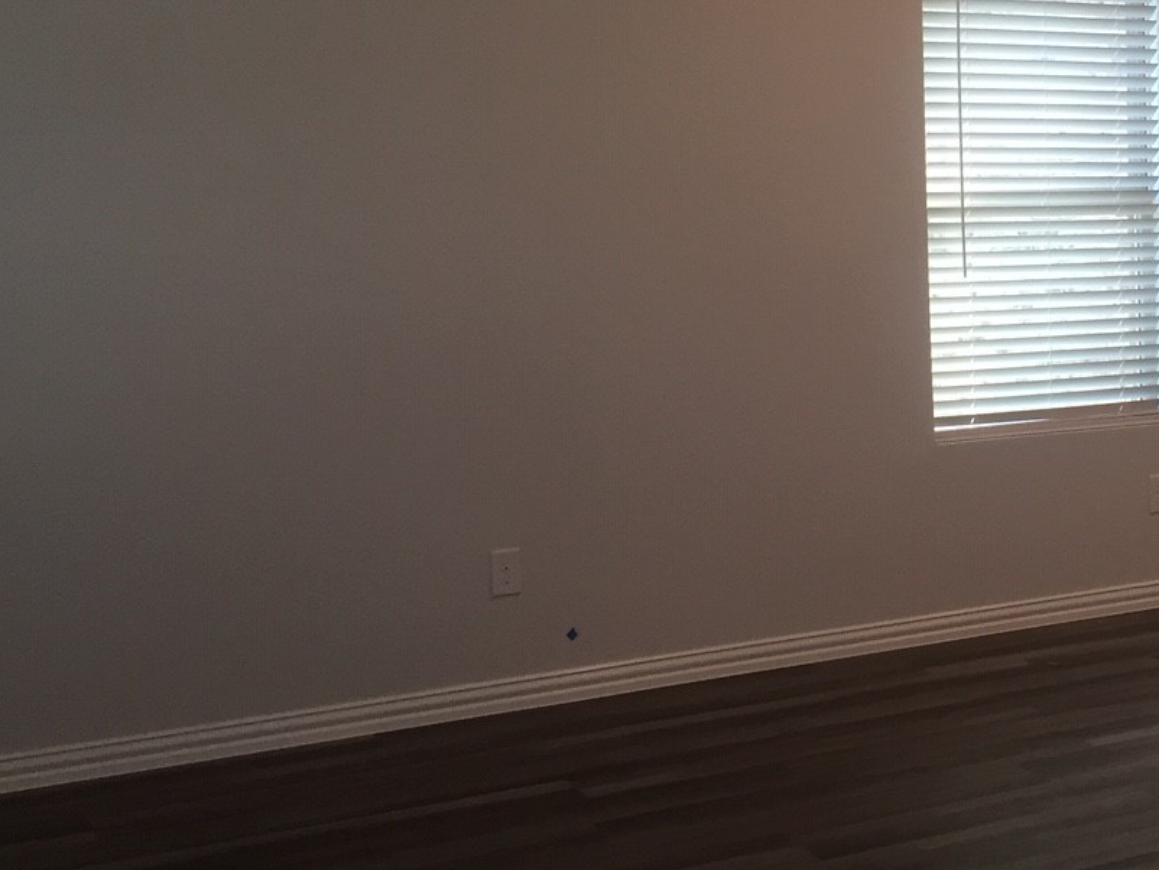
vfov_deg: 24.6
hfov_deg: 30.9
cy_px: 236
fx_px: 1976
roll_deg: -0.7
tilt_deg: -3.3
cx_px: 1093
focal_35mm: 59
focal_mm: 4.15
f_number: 2.2
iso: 40
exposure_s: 1/40
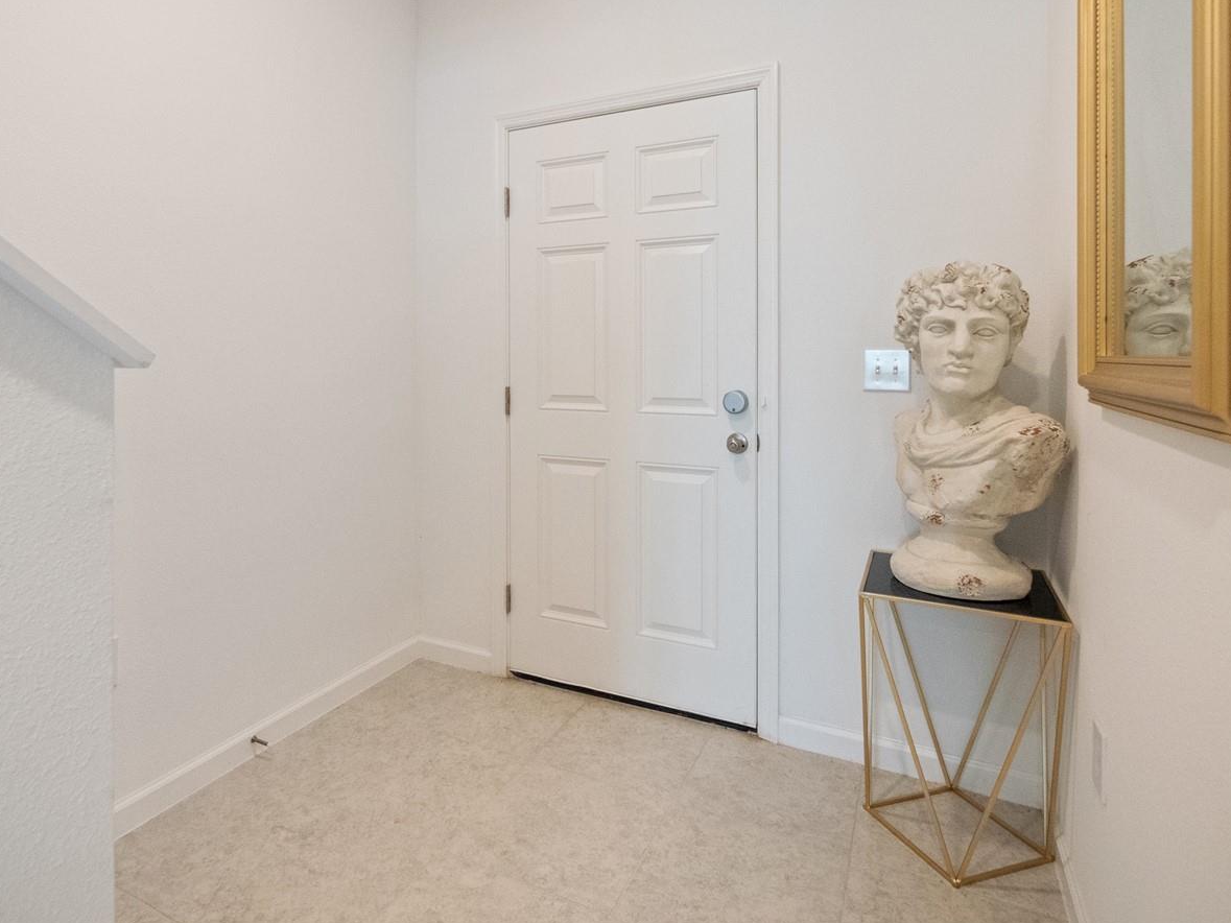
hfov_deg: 84.5
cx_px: 561
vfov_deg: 68.0
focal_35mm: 19
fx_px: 676
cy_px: 370
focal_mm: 7
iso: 2500
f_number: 4
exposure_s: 1/60
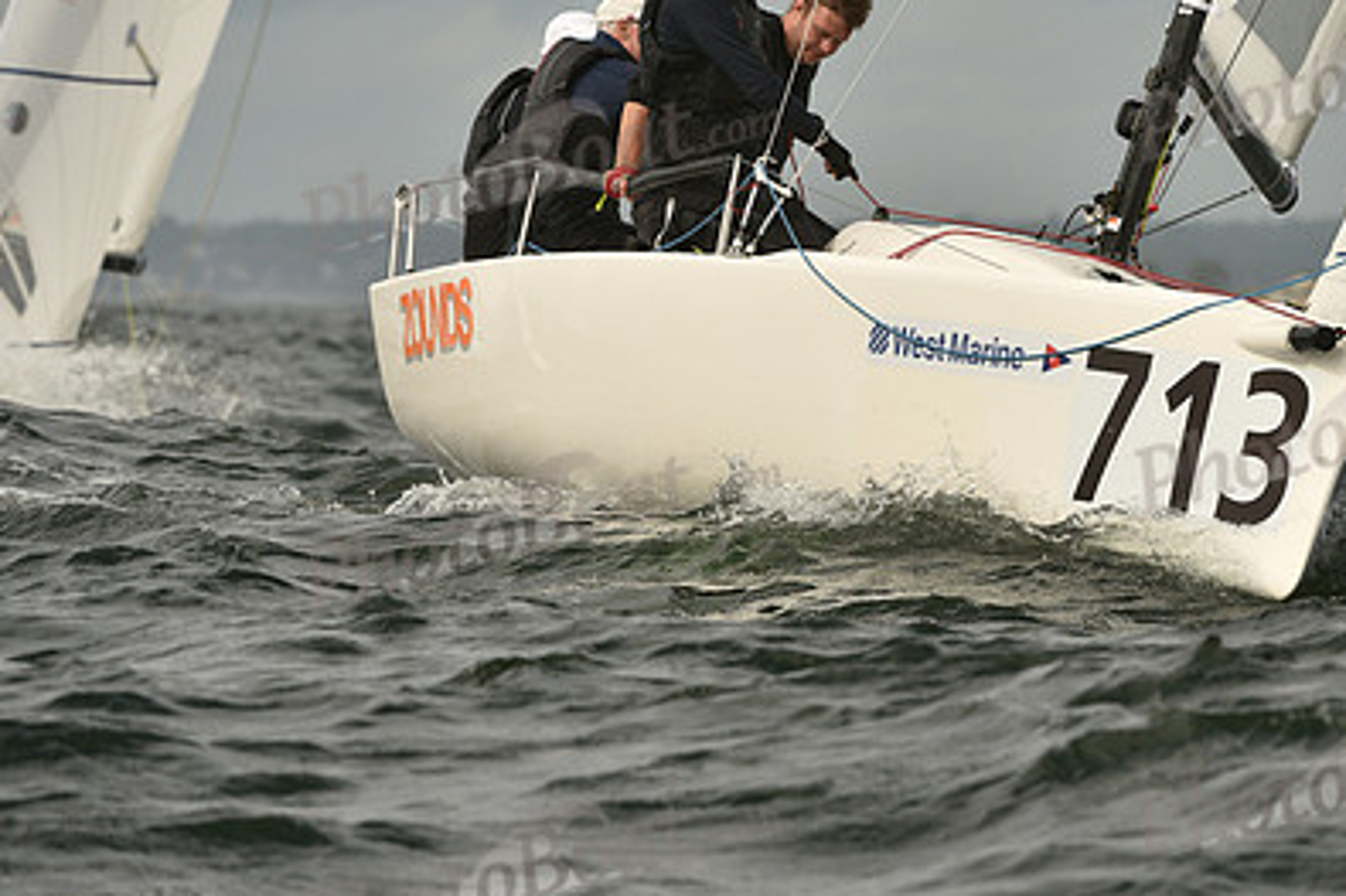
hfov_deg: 4.3
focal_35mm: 485
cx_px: 961
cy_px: 298
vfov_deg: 2.8
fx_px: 18125
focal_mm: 330
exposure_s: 1/1600
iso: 320
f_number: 8
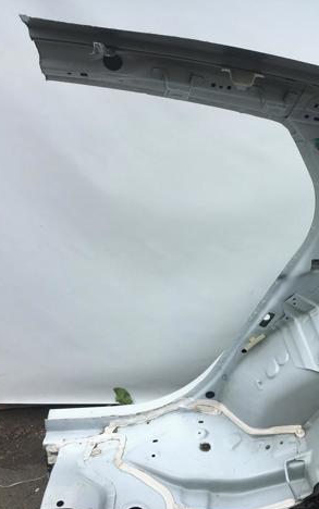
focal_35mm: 42
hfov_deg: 29.7
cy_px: 260
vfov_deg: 47.2
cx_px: 267
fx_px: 584
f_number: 2.2
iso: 25
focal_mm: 4.15
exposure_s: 1/927
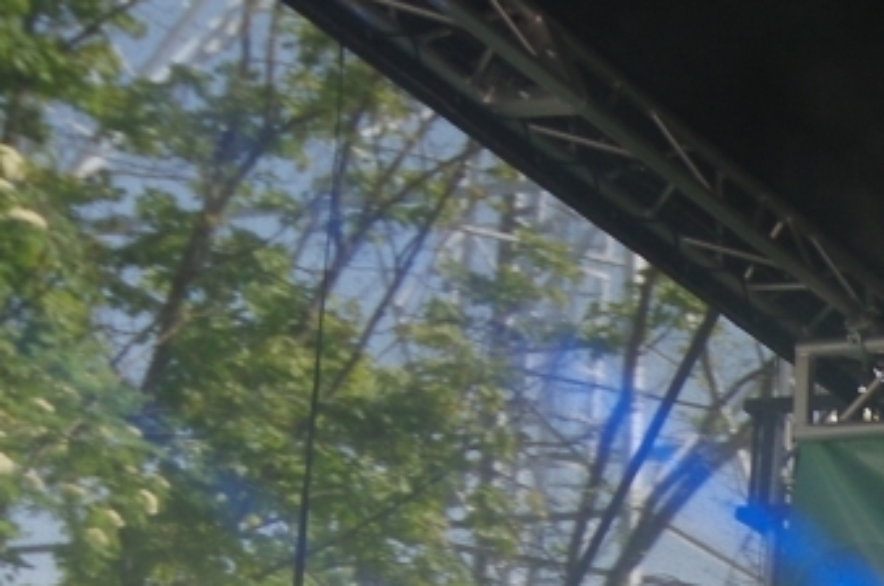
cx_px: 2160
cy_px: 1343
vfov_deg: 8.7
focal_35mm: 144
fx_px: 3529
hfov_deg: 11.6
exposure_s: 1/160
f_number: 6.3
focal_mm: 18
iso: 200
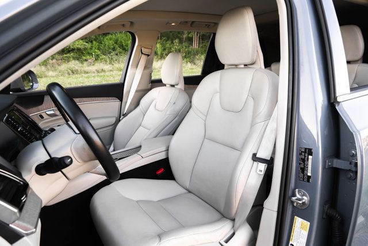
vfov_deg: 53.2
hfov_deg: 73.7
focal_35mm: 24
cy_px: 123
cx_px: 184
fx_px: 245
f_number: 6.3
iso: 1000
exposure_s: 1/200
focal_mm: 24
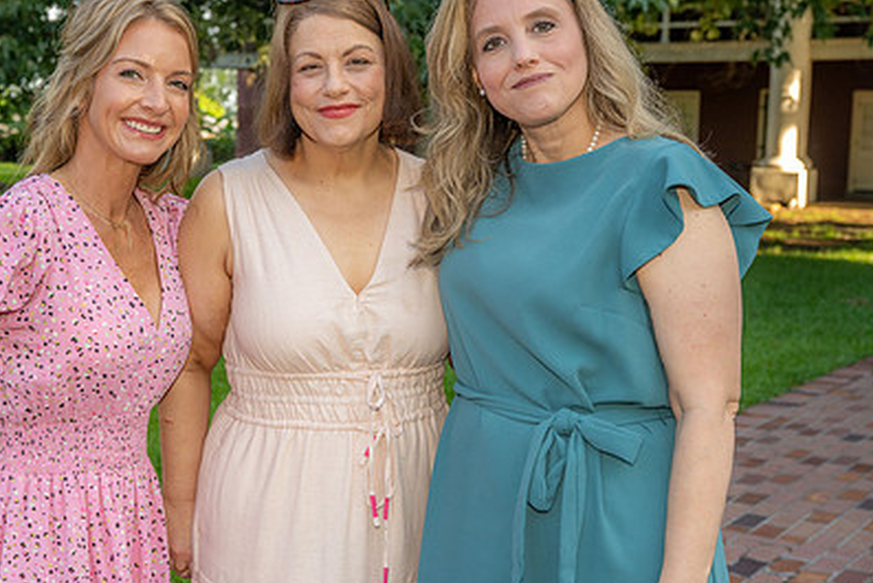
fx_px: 1383
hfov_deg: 34.8
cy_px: 302
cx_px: 303
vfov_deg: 23.8
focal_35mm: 57
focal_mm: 39
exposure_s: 1/160
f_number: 5
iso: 250
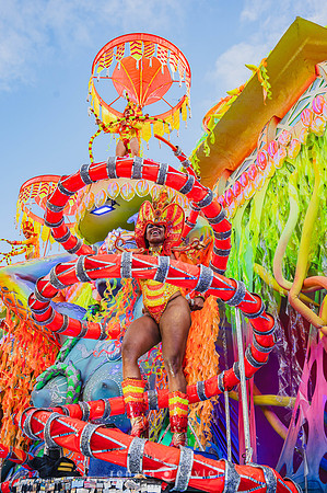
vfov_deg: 58.0
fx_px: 444
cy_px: 246
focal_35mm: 32
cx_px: 164
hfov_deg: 40.4
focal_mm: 32.5
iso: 640
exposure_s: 1/1000
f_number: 5.6
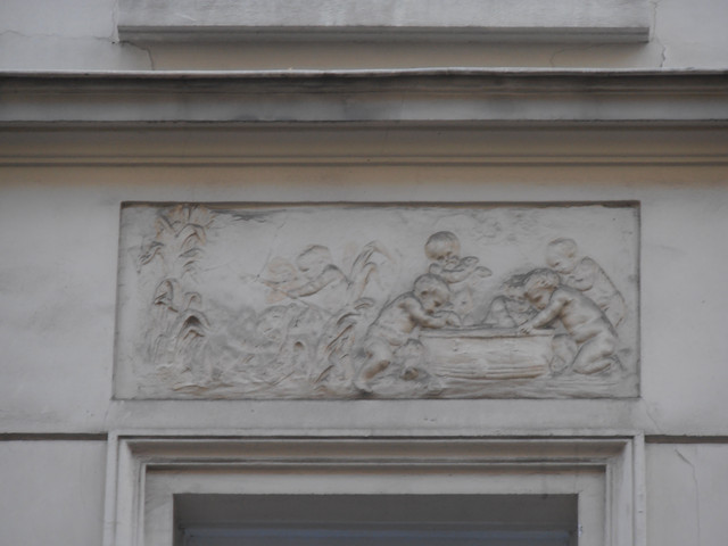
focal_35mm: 240
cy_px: 273
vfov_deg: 6.2
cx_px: 364
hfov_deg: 8.2
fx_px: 5047
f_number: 5.7
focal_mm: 42.54
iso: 80
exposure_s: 1/40
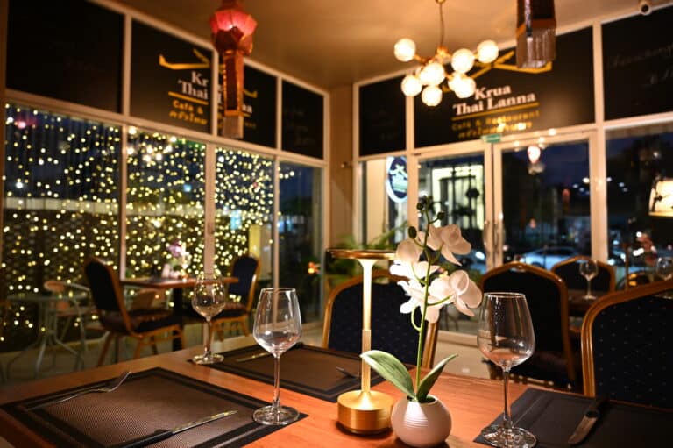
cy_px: 224
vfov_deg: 53.1
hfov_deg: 73.8
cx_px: 336
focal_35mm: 24
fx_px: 448
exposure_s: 1/80
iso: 3200
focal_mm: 24
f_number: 4
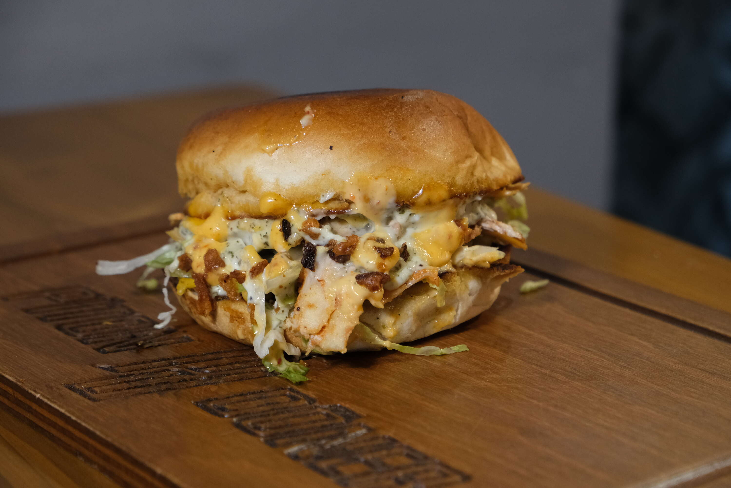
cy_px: 244
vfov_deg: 16.5
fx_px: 1685
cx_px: 366
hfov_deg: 24.5
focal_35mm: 83
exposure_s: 1/100
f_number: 5.6
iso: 1600
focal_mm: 55
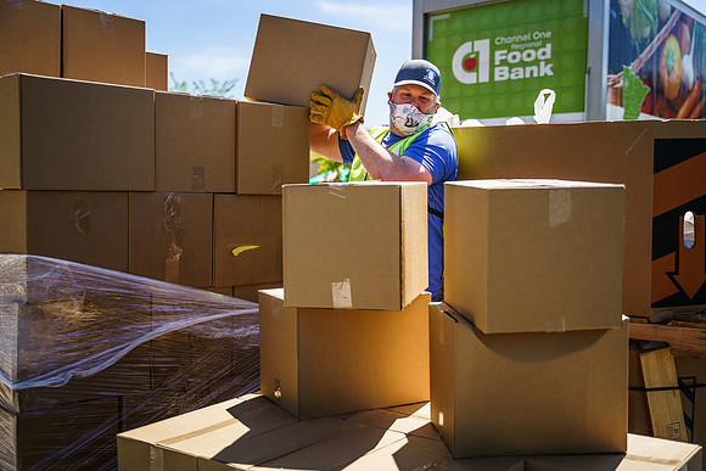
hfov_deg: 48.9
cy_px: 235
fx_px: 775
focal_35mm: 40
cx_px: 370
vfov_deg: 33.8
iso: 200
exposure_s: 1/2000
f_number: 2.8
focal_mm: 37
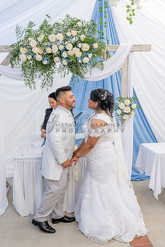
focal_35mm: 36
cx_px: 96
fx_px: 247
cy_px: 124
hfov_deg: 36.8
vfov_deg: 53.1
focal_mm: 24
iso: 200
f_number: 6.3
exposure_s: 1/125
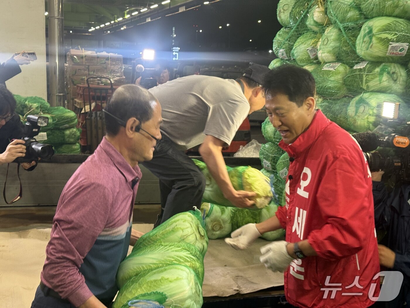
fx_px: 569
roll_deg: -2.5
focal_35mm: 48
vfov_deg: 30.3
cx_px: 205
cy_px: 154
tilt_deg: -10.6
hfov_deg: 39.7
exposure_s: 1/60
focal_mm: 6.76
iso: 100
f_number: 1.78
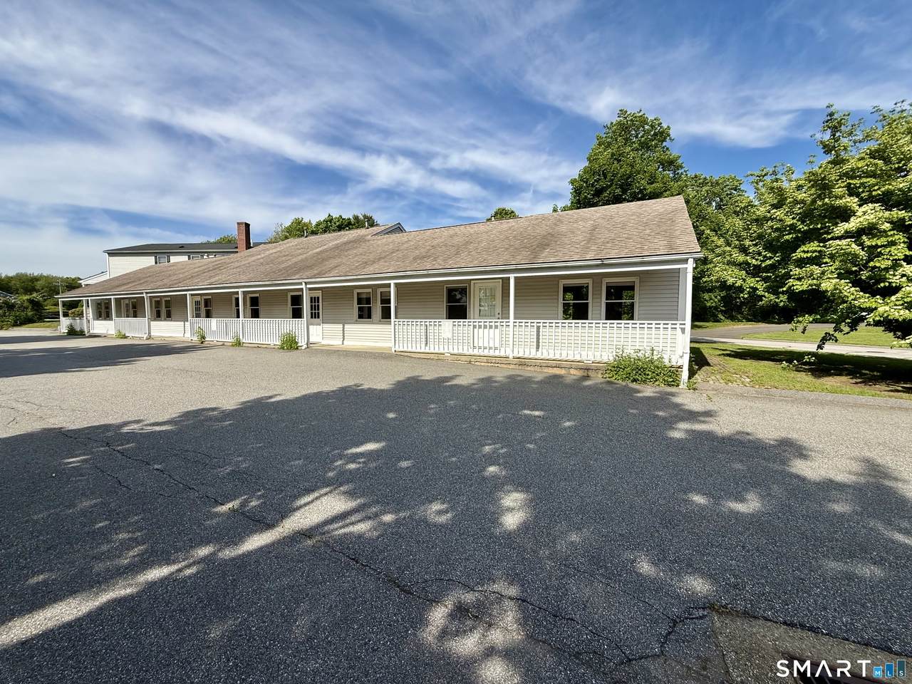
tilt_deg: -3.5
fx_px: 369
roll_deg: -0.7
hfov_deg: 102.1
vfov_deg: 85.7
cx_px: 456
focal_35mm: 14
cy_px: 342
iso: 50
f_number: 2.2
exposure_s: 1/2611
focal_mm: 2.22
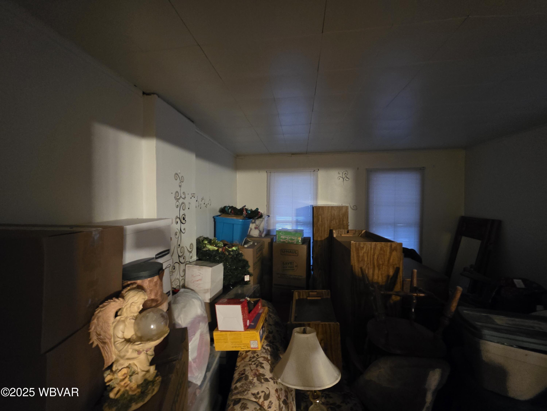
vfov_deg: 89.9
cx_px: 274
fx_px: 205
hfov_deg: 106.2
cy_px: 206
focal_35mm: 13
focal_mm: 2.2
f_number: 1.9
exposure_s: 1/30
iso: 1000
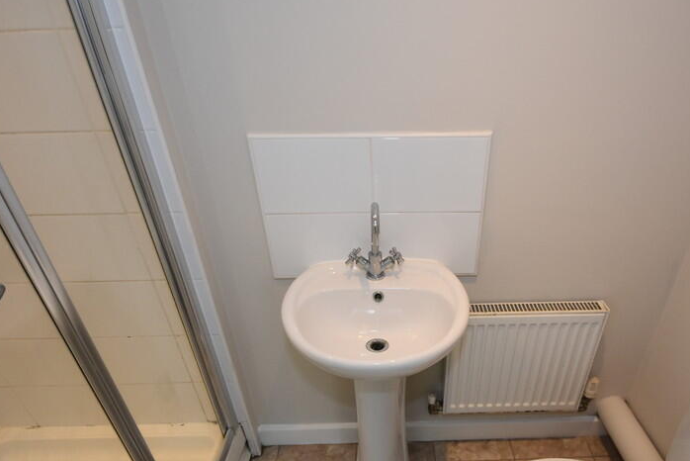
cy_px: 301
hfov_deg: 77.9
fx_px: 422
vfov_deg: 56.2
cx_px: 404
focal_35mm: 22
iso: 800
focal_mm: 10
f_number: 4.5
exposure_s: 1/160
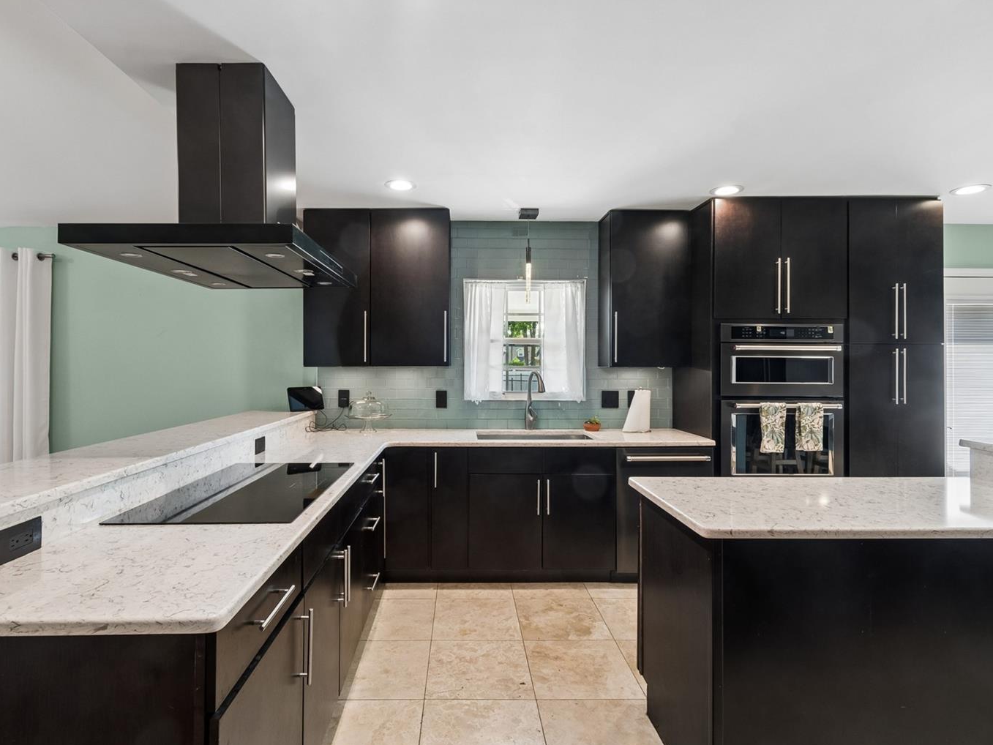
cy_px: 360
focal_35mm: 17
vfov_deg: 74.7
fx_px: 488
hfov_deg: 91.0
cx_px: 478
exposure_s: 1/2.5
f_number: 7.1
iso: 400
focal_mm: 10
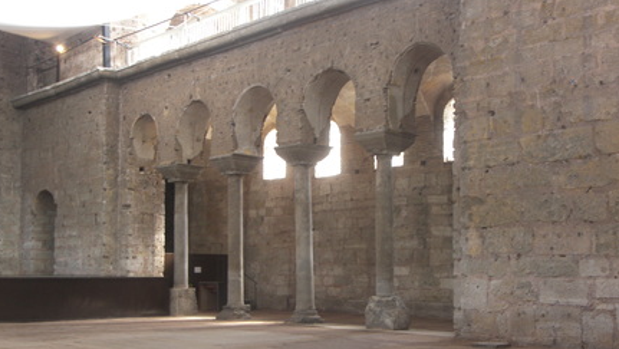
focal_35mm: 50
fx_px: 821
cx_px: 307
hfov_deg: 41.3
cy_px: 233
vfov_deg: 23.9
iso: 100
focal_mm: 9.4
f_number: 3.6
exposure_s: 1/6
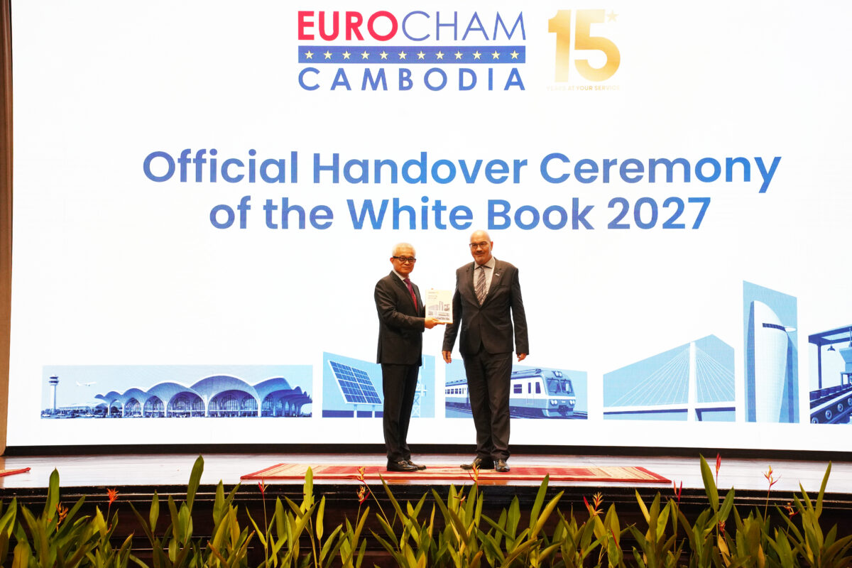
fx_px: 1657
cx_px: 426
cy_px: 284
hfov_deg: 28.8
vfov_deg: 19.5
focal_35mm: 70
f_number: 7.1
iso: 3200
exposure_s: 1/200
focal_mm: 70
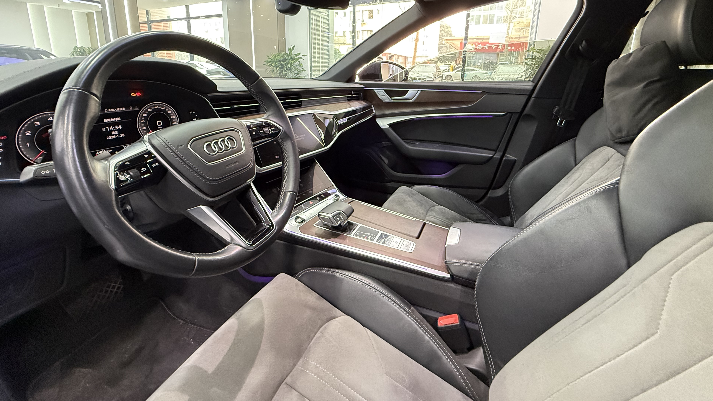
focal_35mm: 16
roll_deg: +0.1
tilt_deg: -10.4
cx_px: 349
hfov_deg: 99.4
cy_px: 131
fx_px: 302
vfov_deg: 65.2
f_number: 2.2
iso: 640
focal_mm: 2.22
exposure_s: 1/50
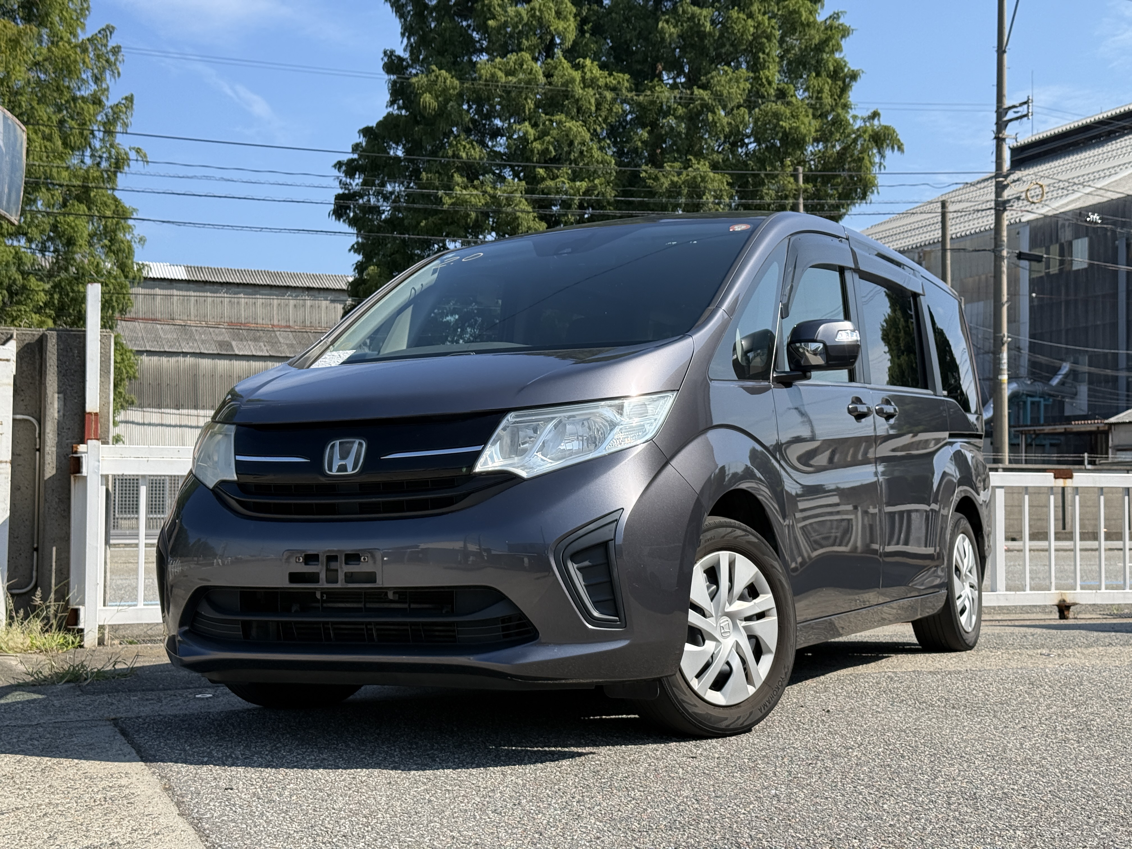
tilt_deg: +2.5
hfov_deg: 39.7
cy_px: 424
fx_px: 1570
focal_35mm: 48
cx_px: 566
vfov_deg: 30.3
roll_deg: -0.4
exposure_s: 1/3891
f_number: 1.78
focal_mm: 6.76
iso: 100
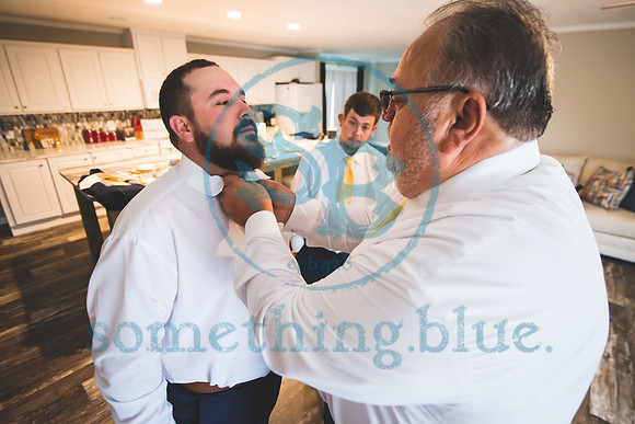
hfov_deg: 90.0
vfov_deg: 67.4
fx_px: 318
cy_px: 212
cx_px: 318
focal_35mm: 18
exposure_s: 1/125
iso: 2000
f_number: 2.8
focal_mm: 18
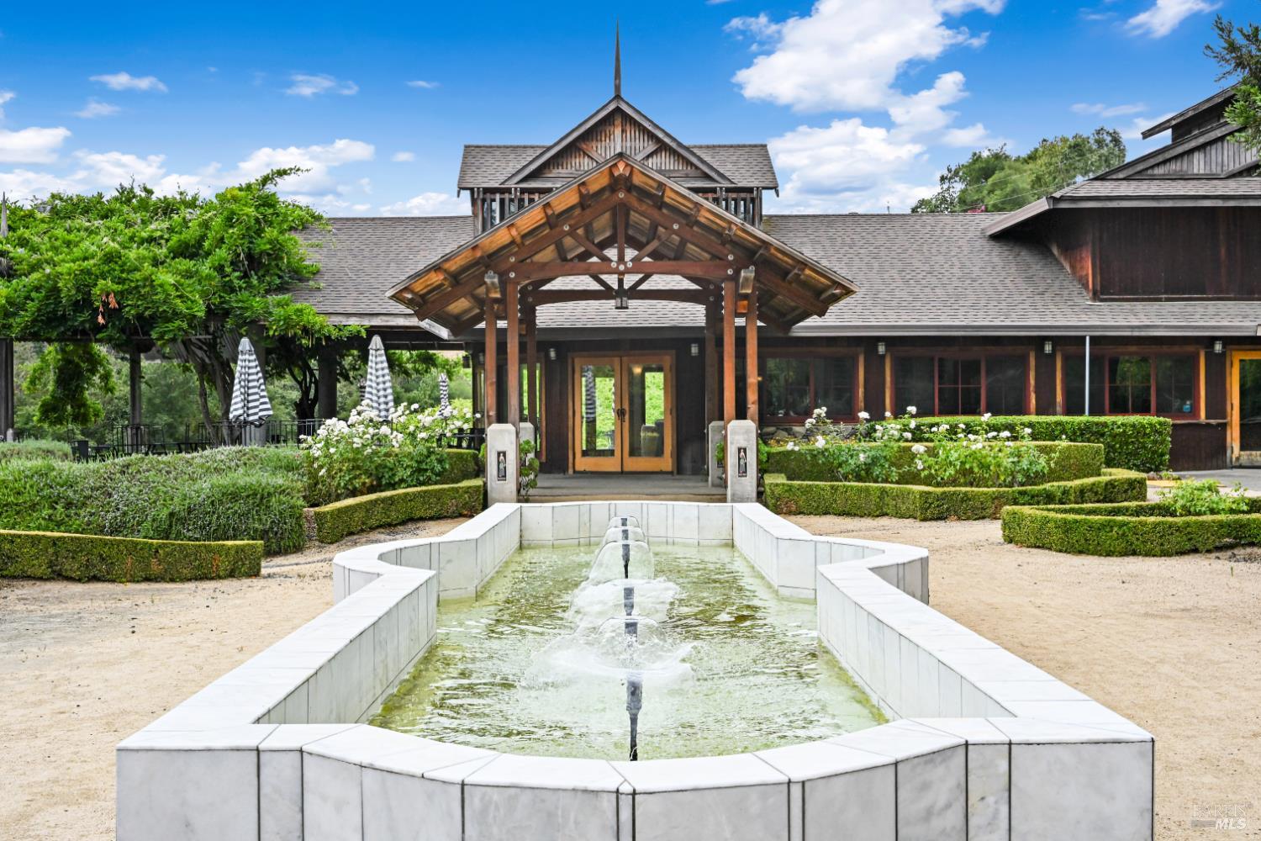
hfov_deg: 44.5
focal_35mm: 44
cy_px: 420
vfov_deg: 30.5
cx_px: 630
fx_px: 1541
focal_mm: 44
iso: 1600
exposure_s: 1/1000
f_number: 13
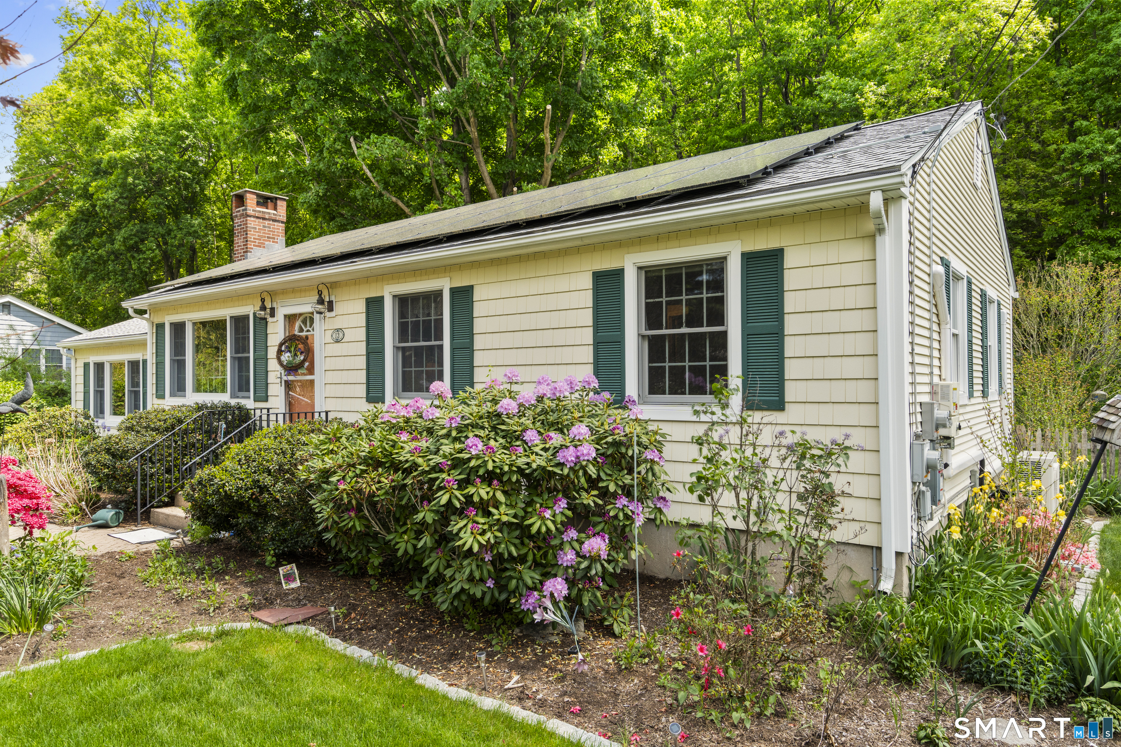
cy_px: 374
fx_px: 685
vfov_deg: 57.2
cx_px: 560
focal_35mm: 22
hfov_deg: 78.6
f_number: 9
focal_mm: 22
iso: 250
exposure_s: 1/25
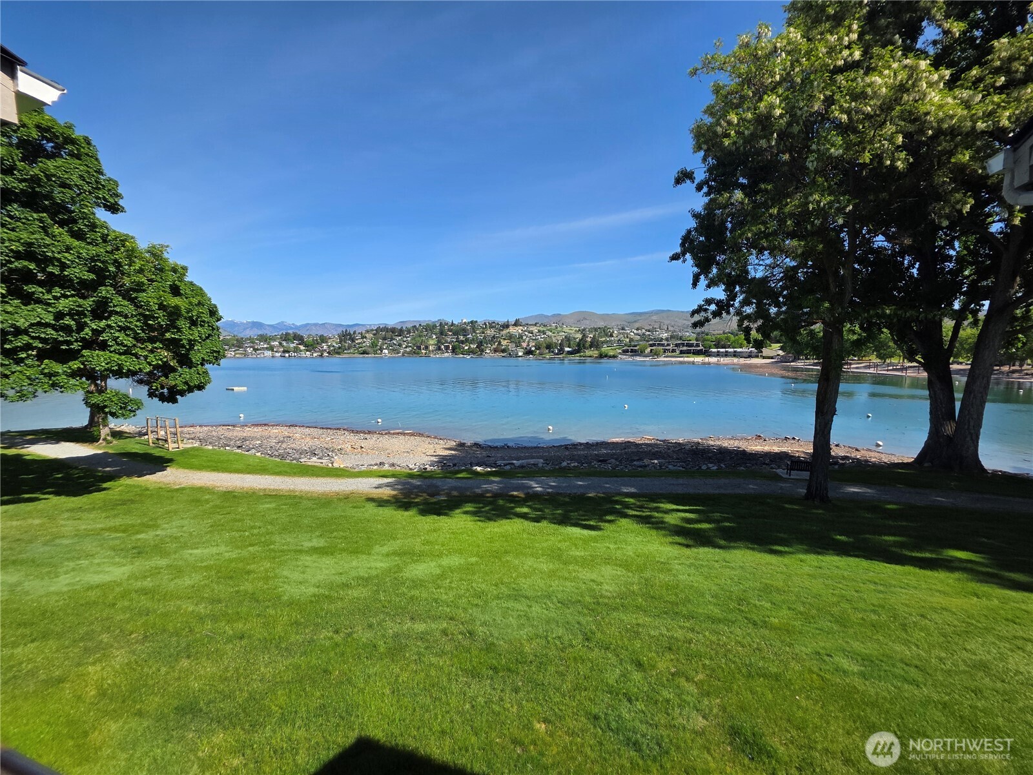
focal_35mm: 13
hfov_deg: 106.2
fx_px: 388
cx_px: 516
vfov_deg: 89.9
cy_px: 388
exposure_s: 1/1957
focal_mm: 2.2
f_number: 1.9
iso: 40
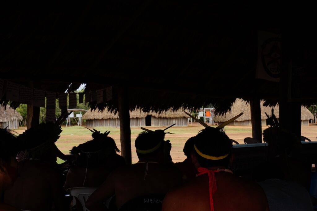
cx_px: 158
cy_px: 106
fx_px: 660
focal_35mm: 75
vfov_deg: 18.2
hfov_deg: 27.0
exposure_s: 1/160
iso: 500
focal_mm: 75
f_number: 18
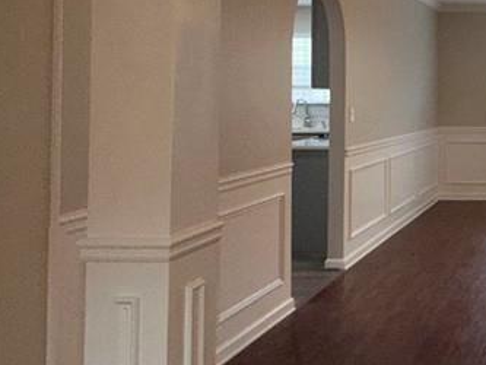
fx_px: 604
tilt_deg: +1.3
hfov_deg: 35.1
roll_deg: -0.7
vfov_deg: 32.9
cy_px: 88
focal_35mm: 43
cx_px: 578
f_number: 2.2
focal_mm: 2.22
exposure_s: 1/122
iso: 40
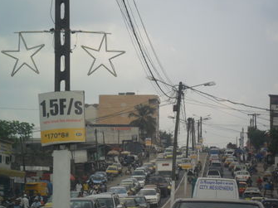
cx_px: 154
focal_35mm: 129
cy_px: 115
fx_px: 1036
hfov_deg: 15.3
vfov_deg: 11.5
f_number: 5
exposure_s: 1/250
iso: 100
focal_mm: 19.6
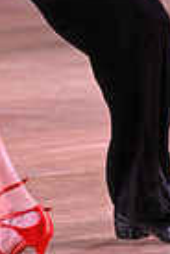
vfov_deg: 3.0
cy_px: -67
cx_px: 117
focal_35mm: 676
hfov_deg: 2.0
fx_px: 4764
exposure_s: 1/320
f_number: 4.8
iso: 3200
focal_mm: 160
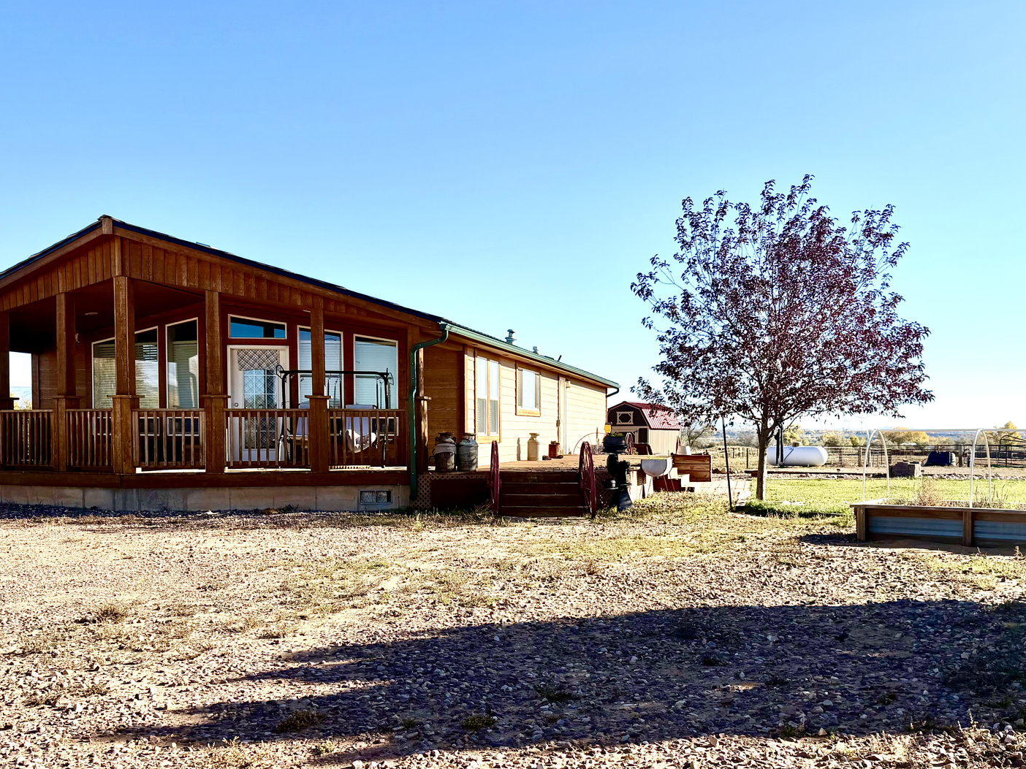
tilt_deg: -1.8
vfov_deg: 40.5
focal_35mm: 35
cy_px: 457
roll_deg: +0.5
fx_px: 1037
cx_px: 596
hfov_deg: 52.4
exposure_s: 1/3953
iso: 80
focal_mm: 6.76
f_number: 1.78
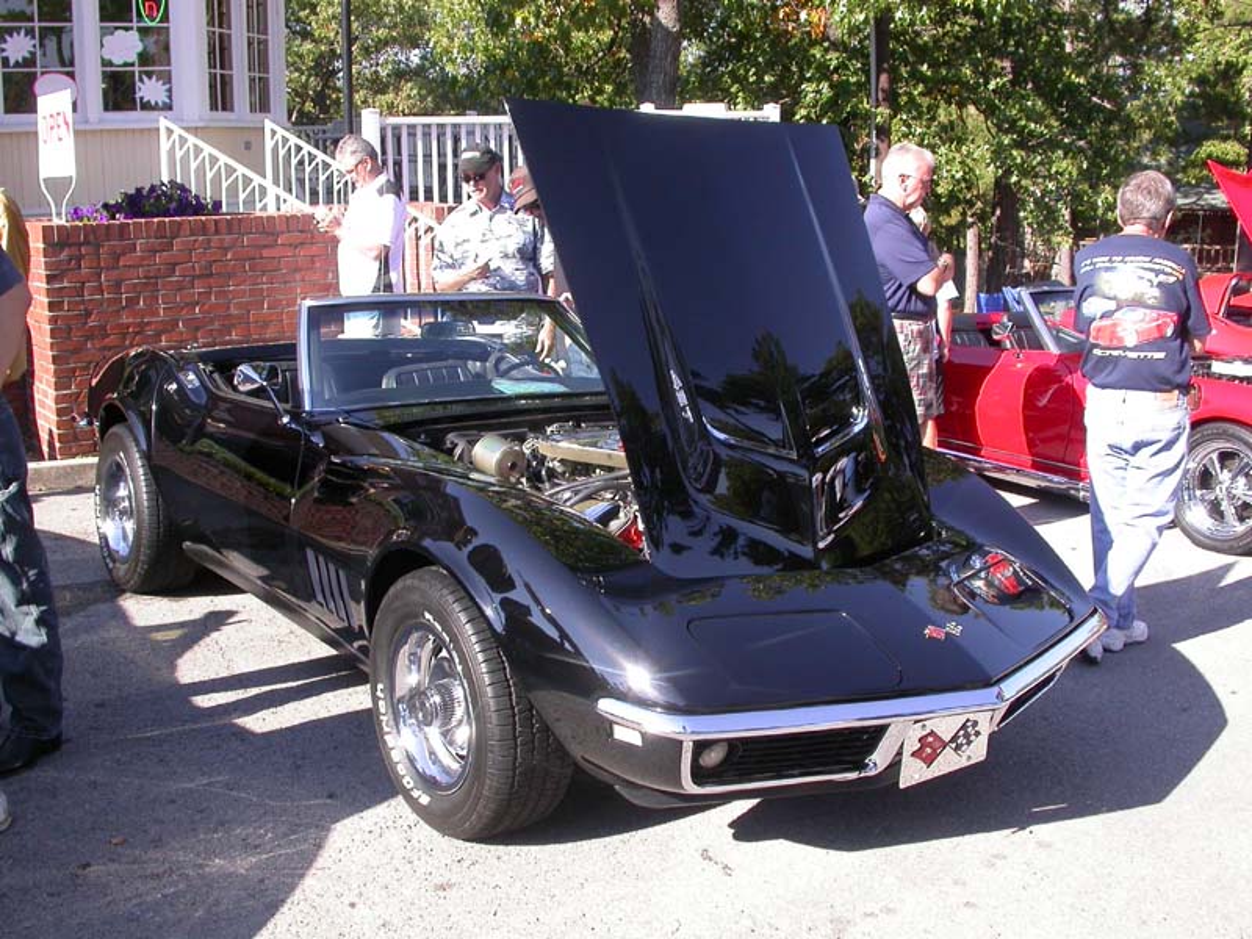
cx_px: 626
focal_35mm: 38
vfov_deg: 37.7
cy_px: 470
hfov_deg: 49.0
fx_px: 1374
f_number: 5.3
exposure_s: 1/153
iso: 100
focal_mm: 7.85
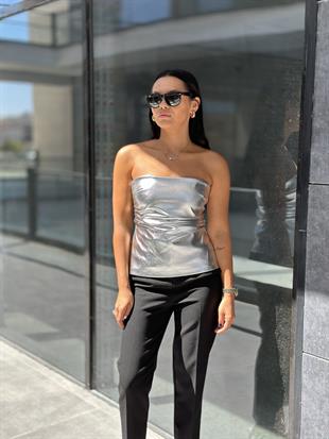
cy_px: 220
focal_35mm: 48
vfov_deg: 39.6
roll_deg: +0.2
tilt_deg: -7.9
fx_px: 608
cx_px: 164
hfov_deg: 30.3
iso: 80
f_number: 1.78
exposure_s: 1/1050
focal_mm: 6.86
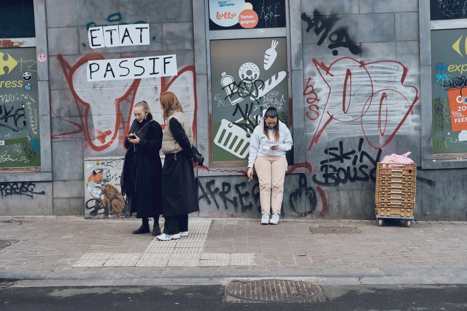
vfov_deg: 25.5
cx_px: 234
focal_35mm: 53
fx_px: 687
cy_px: 156
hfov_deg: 37.5
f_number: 5.6
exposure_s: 1/320
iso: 800
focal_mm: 35
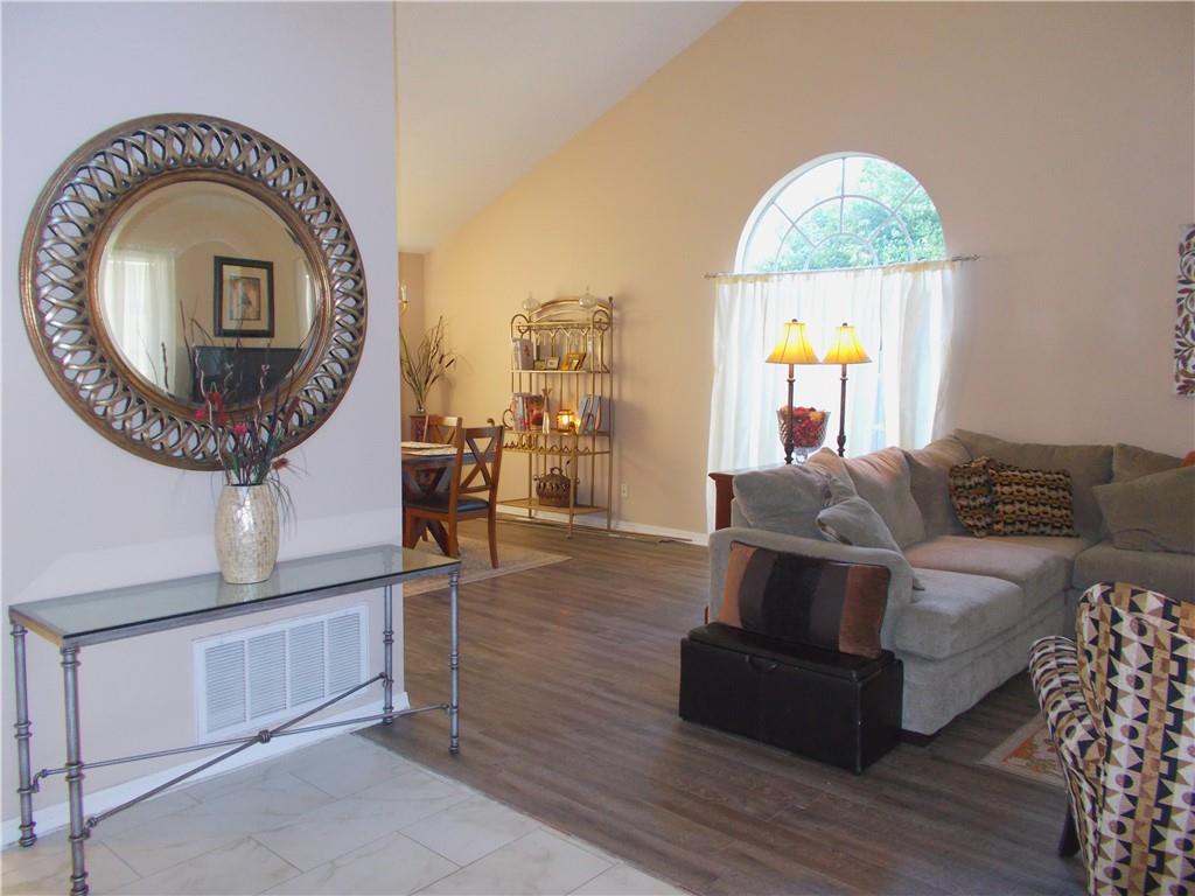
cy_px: 448
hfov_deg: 67.3
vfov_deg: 53.1
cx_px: 598
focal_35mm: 26
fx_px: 898
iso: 250
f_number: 3.2
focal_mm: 4.6
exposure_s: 1/25
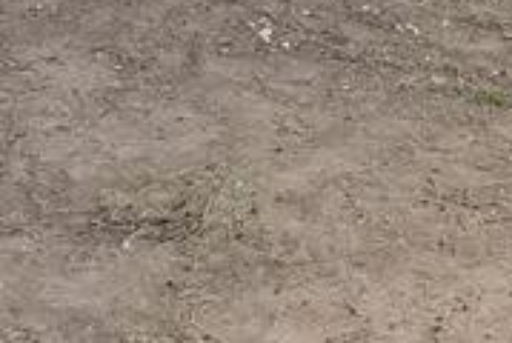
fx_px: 1382
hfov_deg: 20.6
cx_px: 458
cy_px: -366
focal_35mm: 97
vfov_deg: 12.3
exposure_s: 1/125
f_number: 9
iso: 640
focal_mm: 17
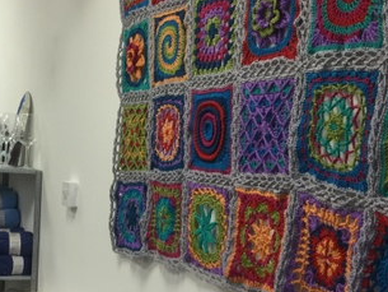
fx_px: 729
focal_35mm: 65
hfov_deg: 29.1
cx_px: 78
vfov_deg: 22.6
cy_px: 150
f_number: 2.4
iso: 80
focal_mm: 3.3
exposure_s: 1/33
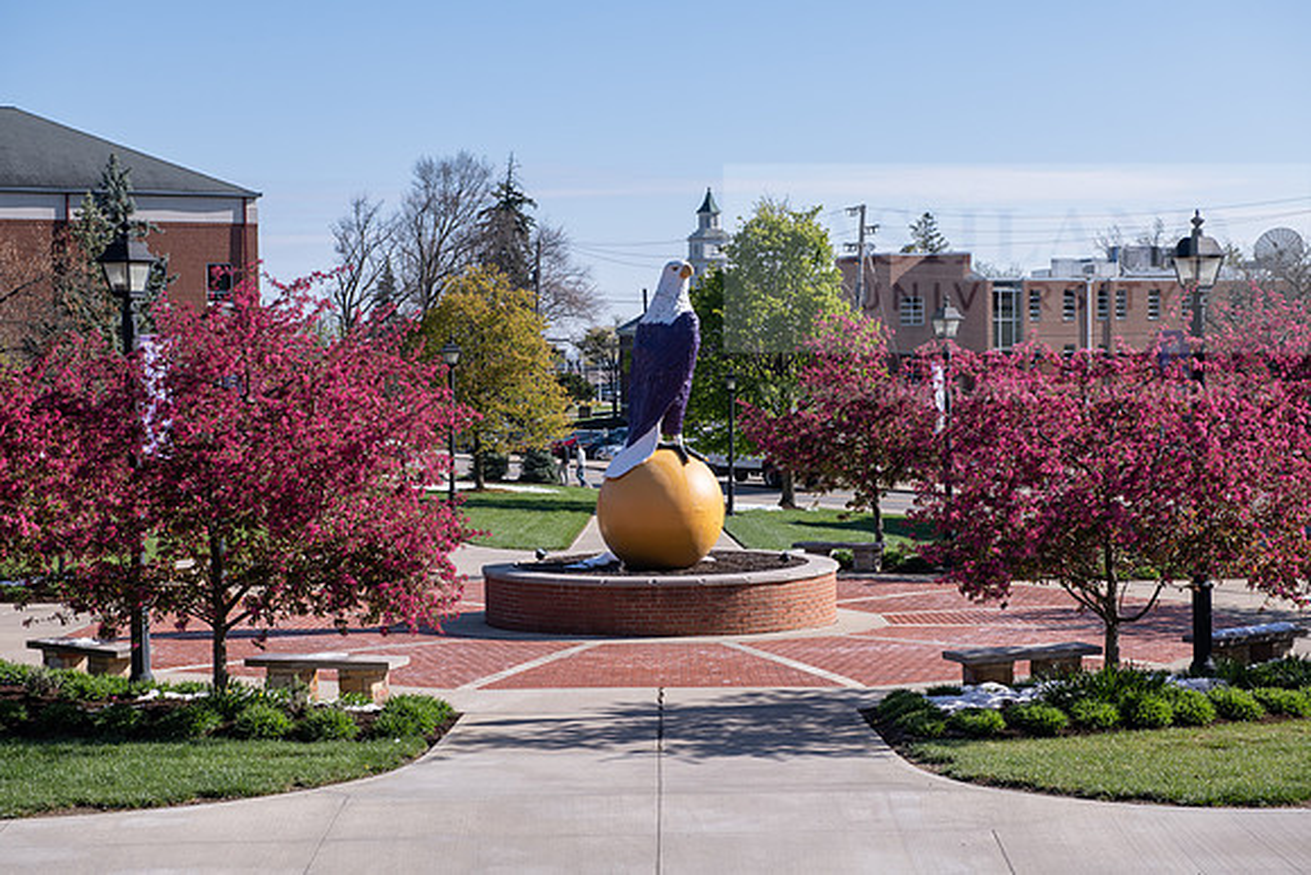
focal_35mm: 66
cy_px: 438
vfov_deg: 20.6
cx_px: 656
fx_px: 2404
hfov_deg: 30.5
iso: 125
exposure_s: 1/320
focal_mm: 66
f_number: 8
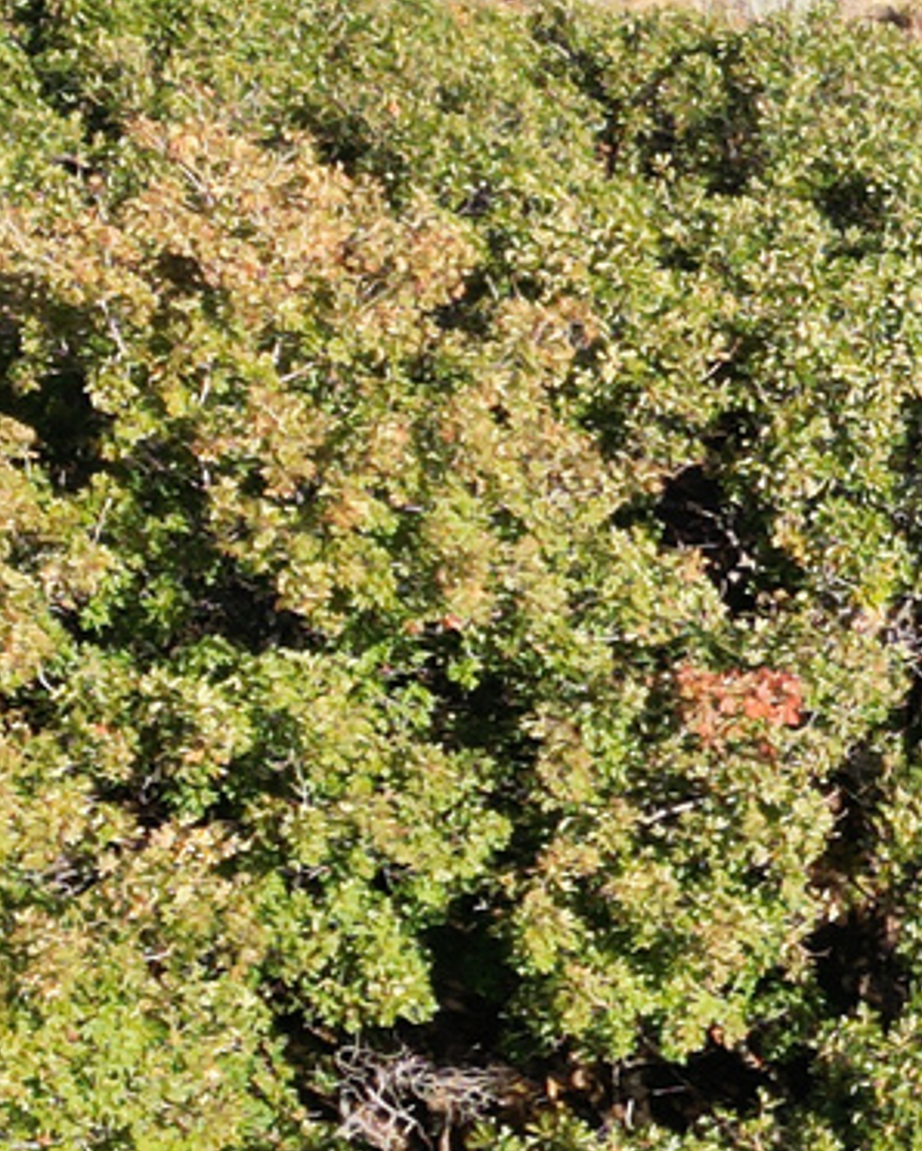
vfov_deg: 14.9
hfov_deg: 10.8
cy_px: 681
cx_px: 1890
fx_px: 4397
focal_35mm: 129
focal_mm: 6.72
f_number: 1.7
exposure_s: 1/2000
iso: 120
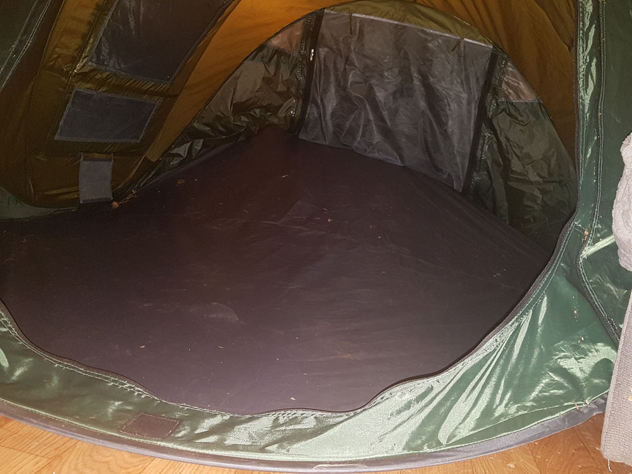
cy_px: 237
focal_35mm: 26
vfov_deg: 53.1
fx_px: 475
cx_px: 316
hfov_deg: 67.3
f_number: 1.7
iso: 200
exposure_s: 1/11
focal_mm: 4.2
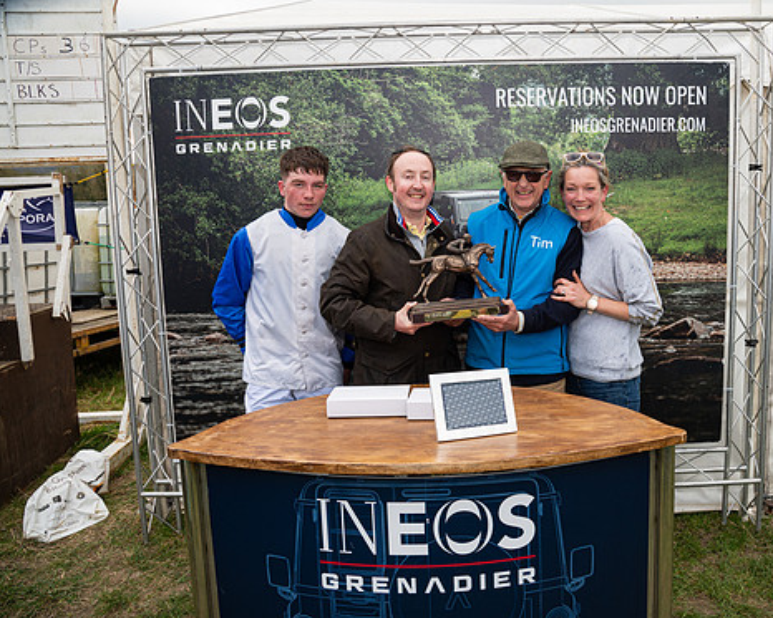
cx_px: 464
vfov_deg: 51.5
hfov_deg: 61.7
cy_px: 305
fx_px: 641
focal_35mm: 28
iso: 200
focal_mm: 24
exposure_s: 1/250
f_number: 5
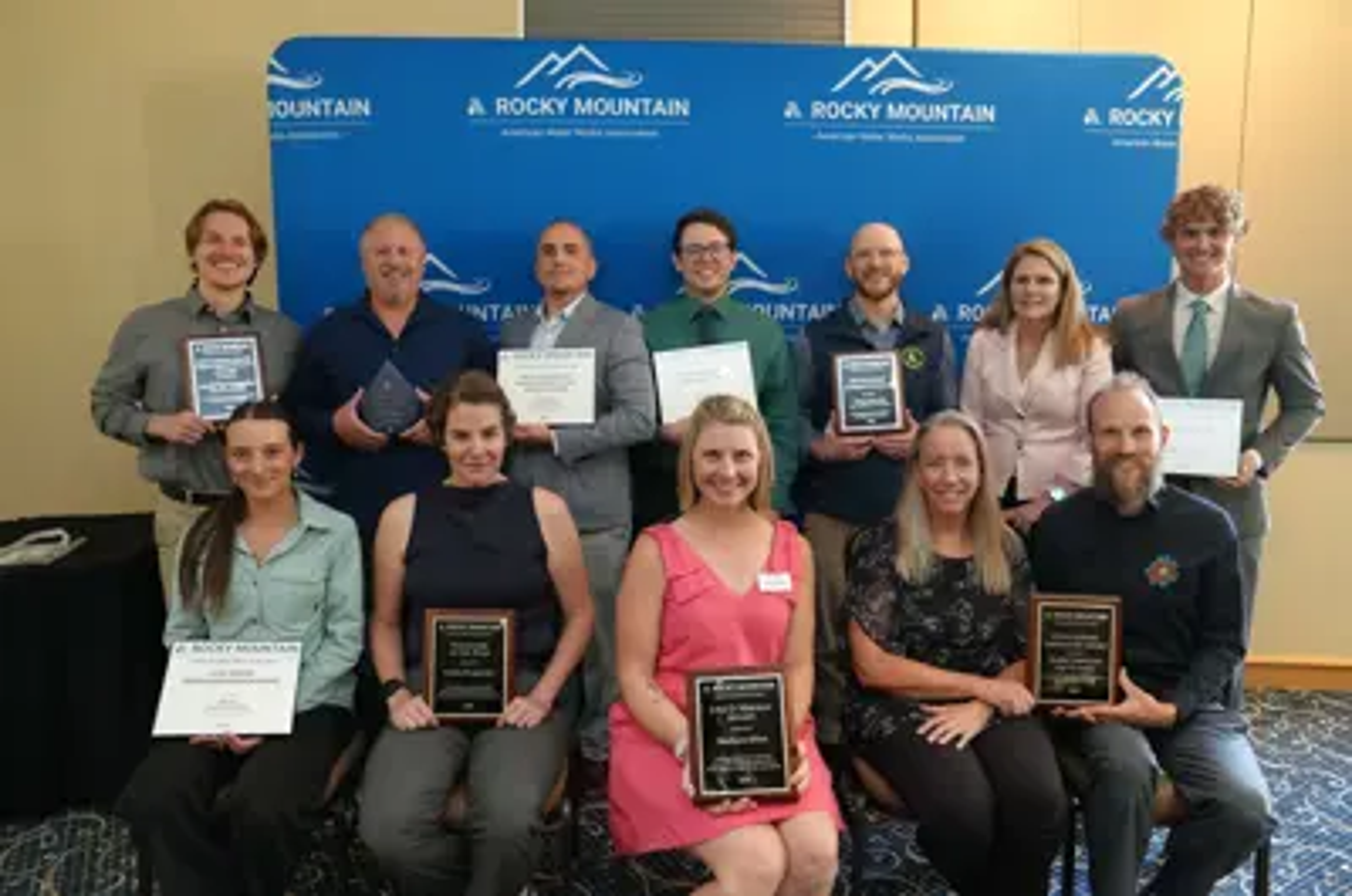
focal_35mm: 24
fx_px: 900
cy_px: 448
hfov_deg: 73.8
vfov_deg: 52.9
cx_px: 676
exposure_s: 1/160
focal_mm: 24
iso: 6400
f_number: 4
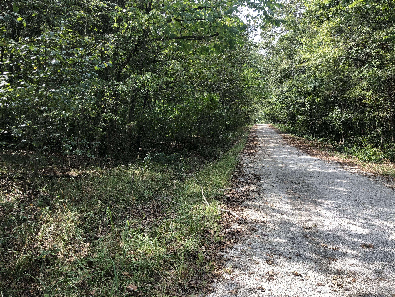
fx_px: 320
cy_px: 148
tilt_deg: +1.6
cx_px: 198
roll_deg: -1.0
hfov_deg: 63.4
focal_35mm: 28
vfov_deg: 49.7
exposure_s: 1/251
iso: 20
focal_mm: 3.99
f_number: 1.8
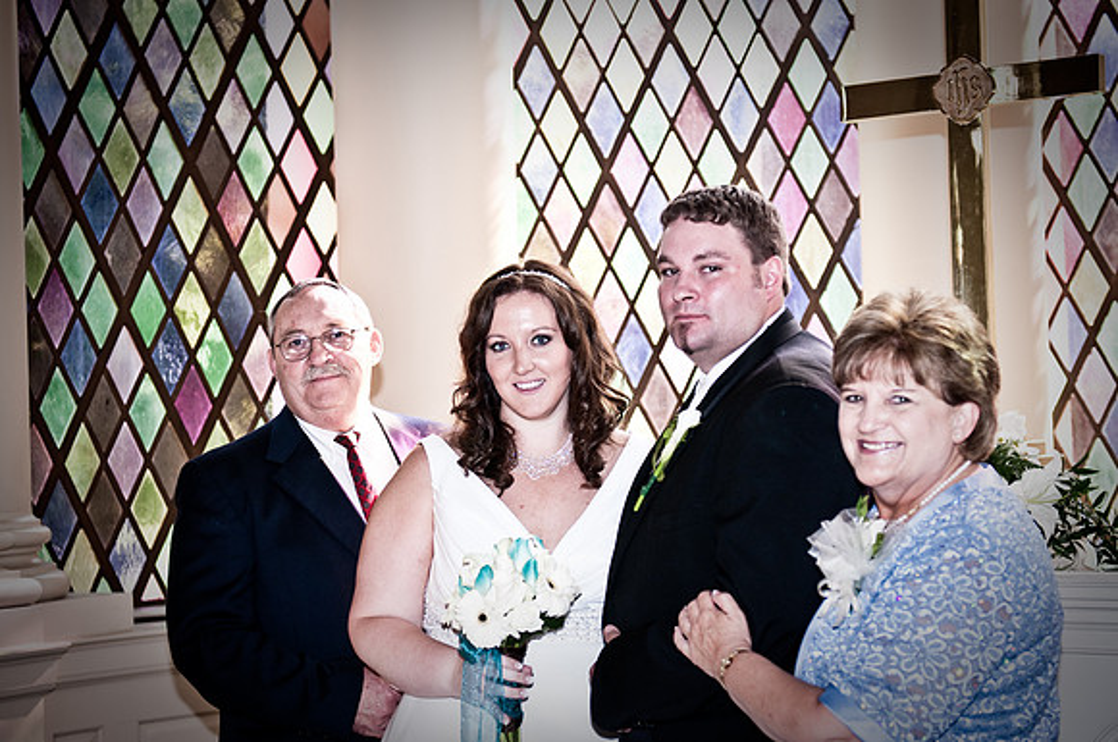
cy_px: 371
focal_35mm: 68
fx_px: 2093
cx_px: 559
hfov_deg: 29.9
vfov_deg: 20.1
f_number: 2.8
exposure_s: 1/200
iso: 200
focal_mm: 45
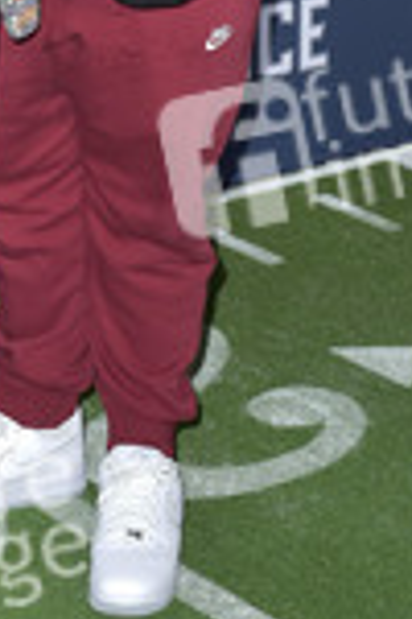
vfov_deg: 15.6
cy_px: -66
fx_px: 2197
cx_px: -2
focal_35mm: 128
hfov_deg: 10.6
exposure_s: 1/250
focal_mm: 48
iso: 500
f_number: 6.3
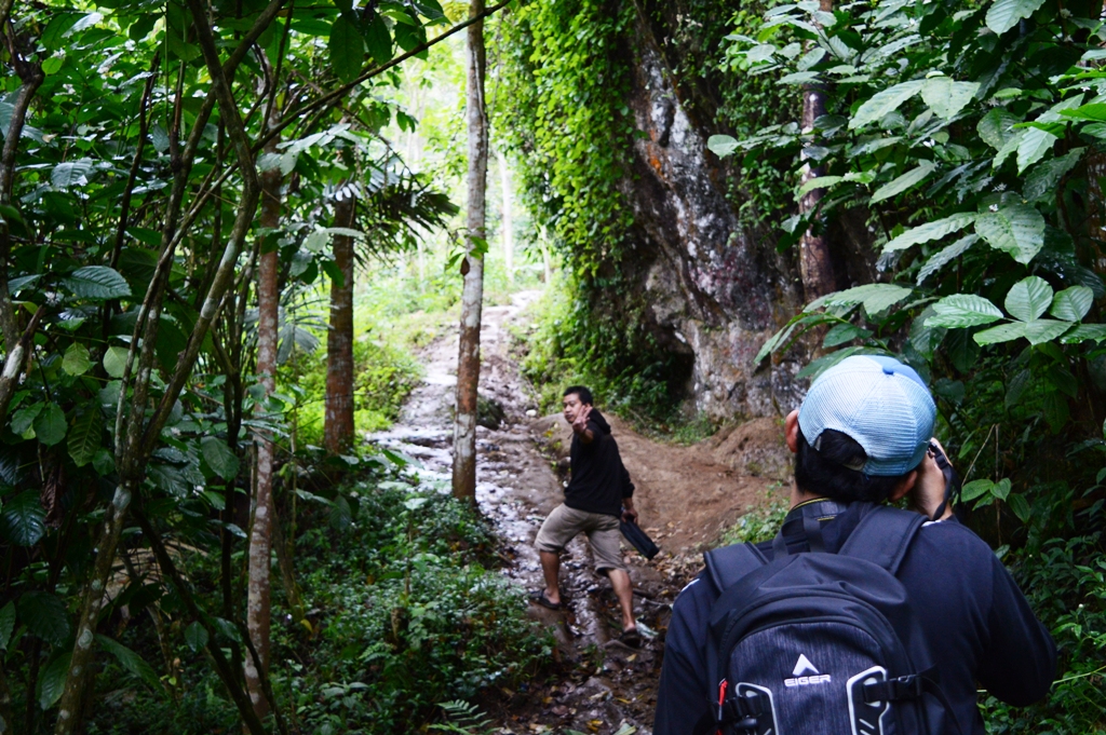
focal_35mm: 36
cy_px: 368
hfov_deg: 53.2
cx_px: 553
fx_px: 1105
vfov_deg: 36.8
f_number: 4
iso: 1000
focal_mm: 24
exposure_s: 1/250
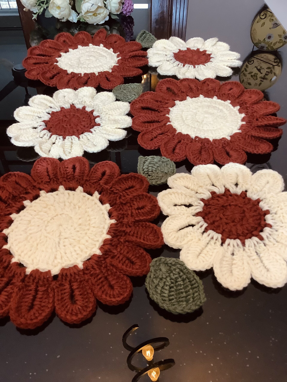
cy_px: 191
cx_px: 144
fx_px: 343
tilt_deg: -45.5
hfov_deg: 45.4
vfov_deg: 58.4
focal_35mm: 31
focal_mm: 3.3
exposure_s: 1/33
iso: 250
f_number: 2.4
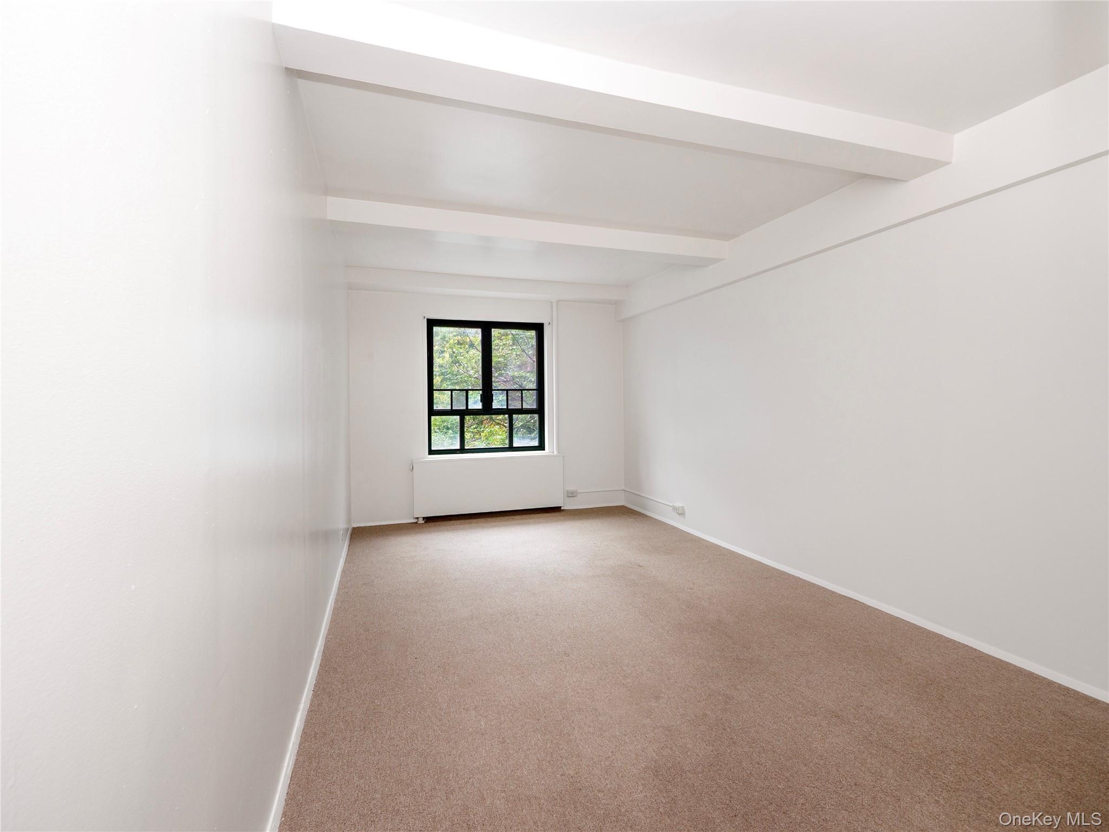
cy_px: 416
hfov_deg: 102.1
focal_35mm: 14
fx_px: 449
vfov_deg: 85.7
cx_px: 554
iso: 160
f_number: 5
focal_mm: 7
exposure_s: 1/80
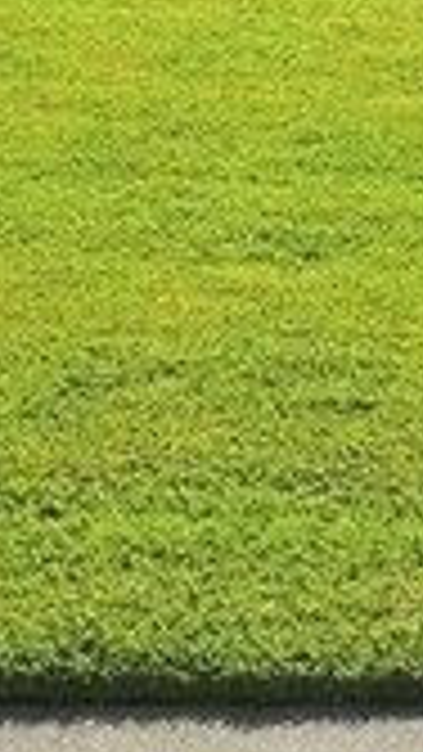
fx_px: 3189
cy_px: -838
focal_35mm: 160
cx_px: 486
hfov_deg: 7.5
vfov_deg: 11.8
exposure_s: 1/5000
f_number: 1.8
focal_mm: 8.7
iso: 240
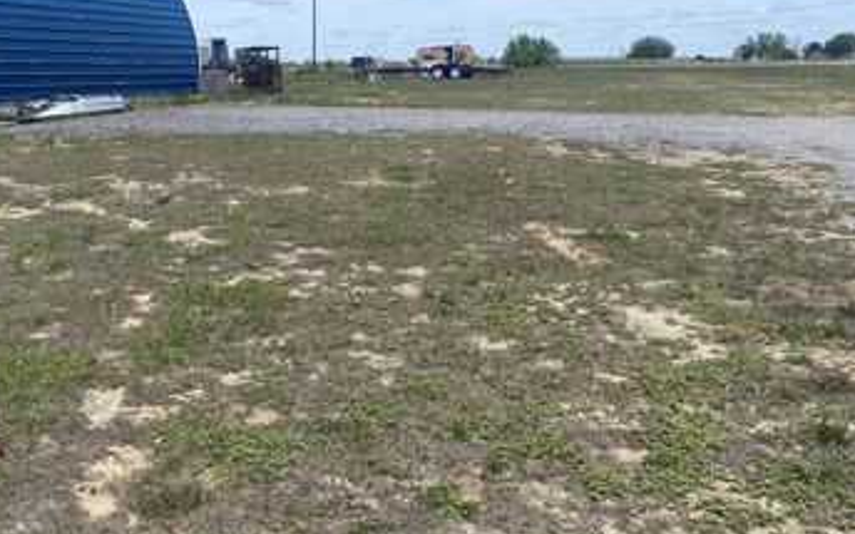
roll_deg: +0.6
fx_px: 955
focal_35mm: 41
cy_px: 164
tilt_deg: -5.8
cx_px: 249
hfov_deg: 47.0
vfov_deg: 30.9
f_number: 1.8
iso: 32
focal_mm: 4.25
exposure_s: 1/2571
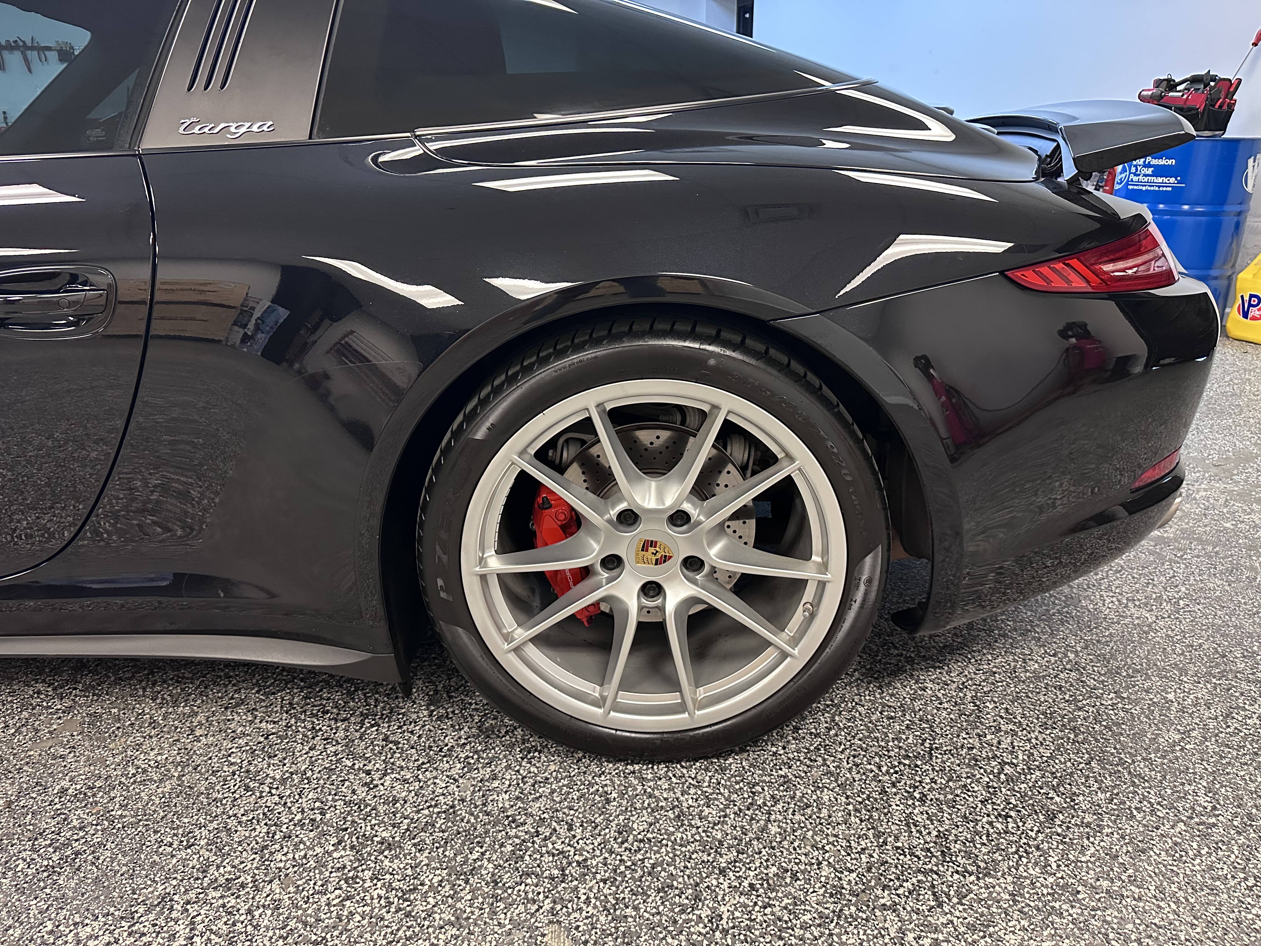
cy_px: 473
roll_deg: +0.2
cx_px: 630
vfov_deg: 56.8
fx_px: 874
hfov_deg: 71.6
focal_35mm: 24
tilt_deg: -20.2
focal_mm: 6.86
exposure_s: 1/60
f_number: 1.78
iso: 640
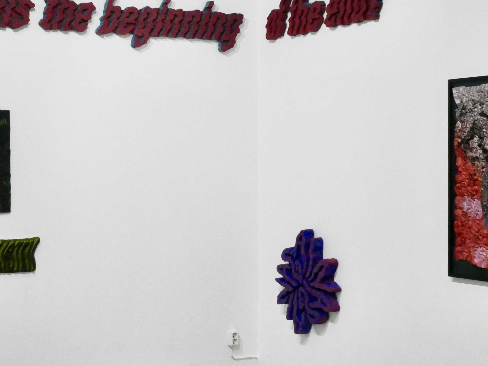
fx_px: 888
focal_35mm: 63
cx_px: 188
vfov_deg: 23.3
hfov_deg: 30.6
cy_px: 215
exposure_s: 1/640
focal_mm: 17
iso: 1600
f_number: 4.5
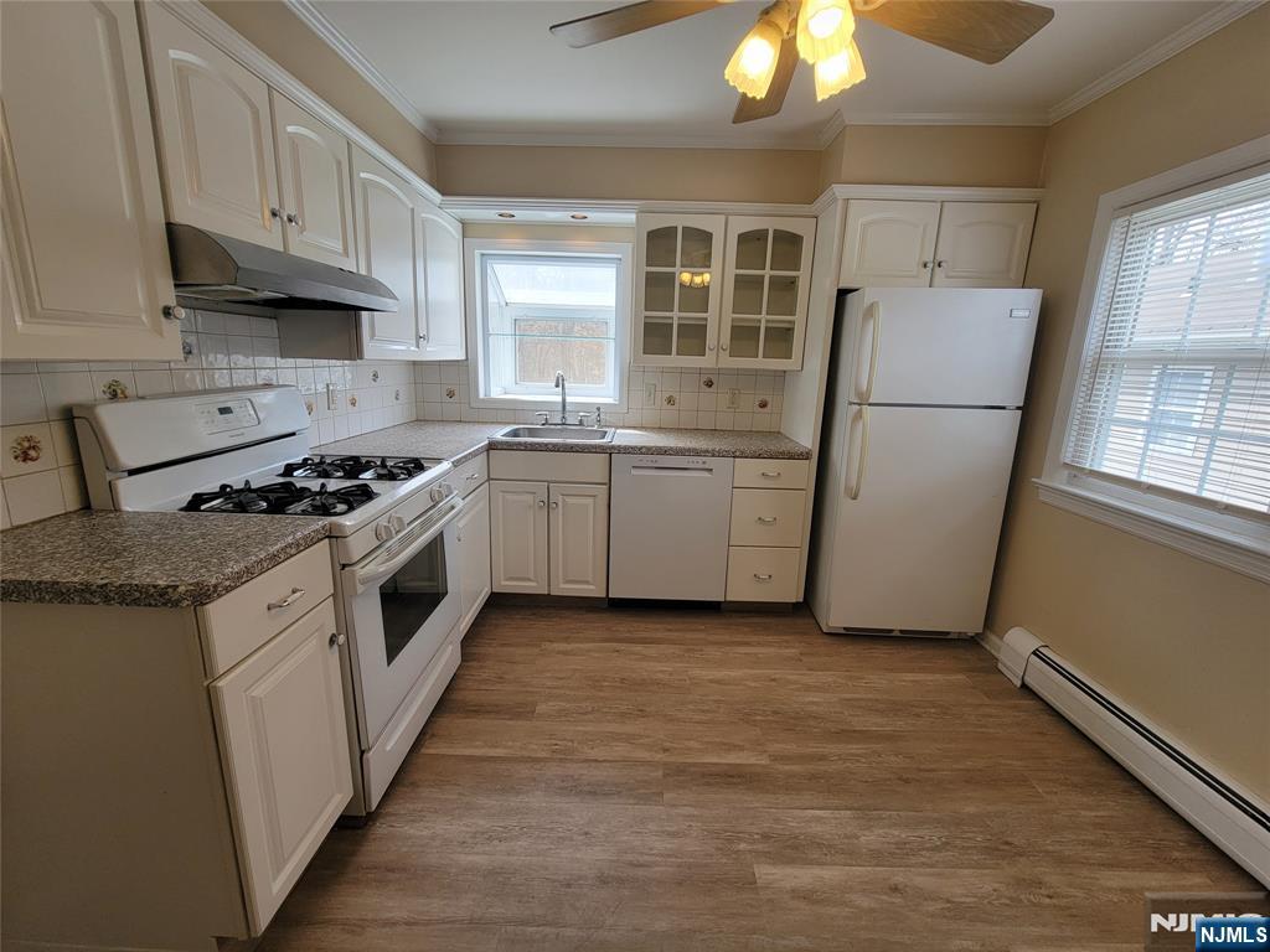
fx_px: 477
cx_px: 635
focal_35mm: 13
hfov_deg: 106.2
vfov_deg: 89.9
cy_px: 476
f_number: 2.2
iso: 80
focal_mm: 2.2
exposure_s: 1/120
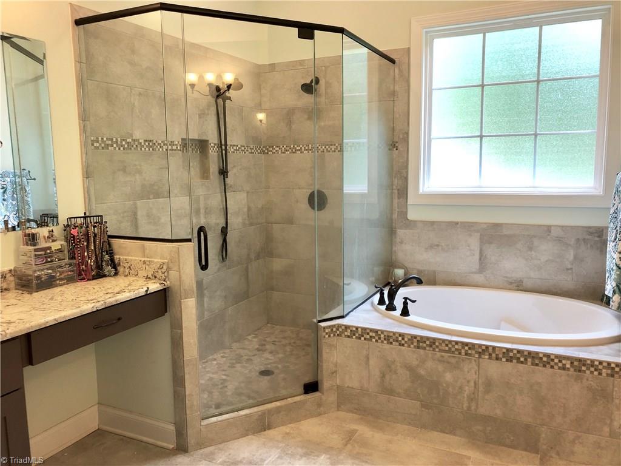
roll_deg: +1.1
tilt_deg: -6.9
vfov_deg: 49.7
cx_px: 310
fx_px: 502
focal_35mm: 28
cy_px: 233
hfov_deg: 63.4
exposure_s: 1/30
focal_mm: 3.99
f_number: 1.8
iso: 40
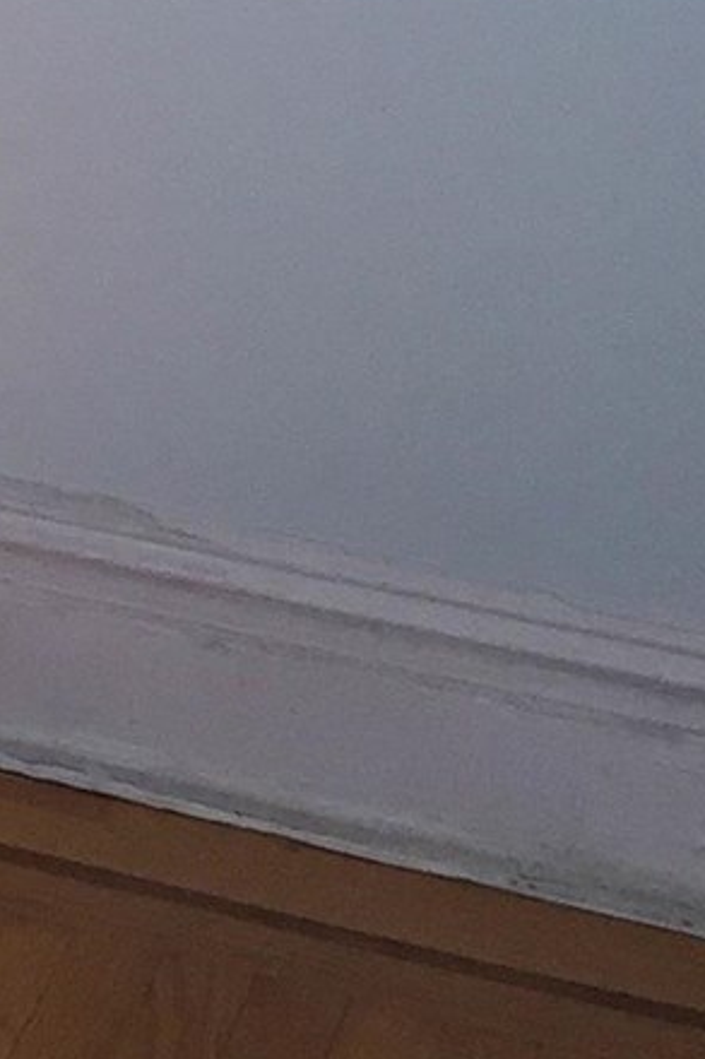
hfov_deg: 7.9
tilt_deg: -1.5
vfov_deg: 11.3
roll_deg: +1.3
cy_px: -1268
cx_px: -1157
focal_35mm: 158
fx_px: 4645
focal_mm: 4.15
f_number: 2.2
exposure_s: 1/120
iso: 32
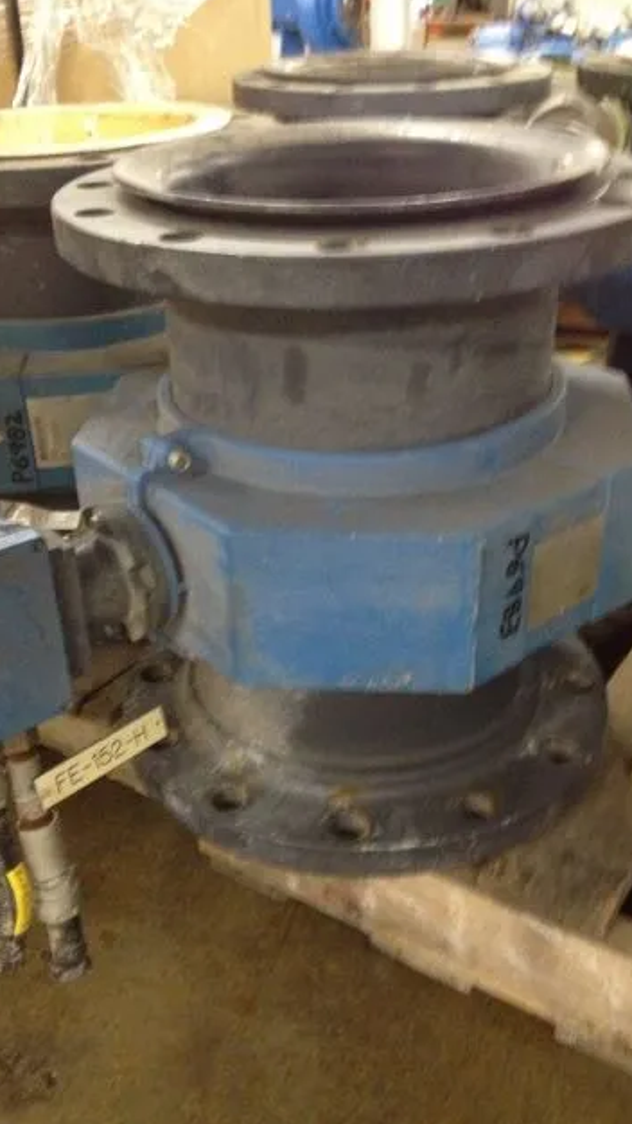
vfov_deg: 51.6
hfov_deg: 30.4
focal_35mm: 39
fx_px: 1162
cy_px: 560
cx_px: 307
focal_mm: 4.28
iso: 500
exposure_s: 1/15
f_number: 2.4
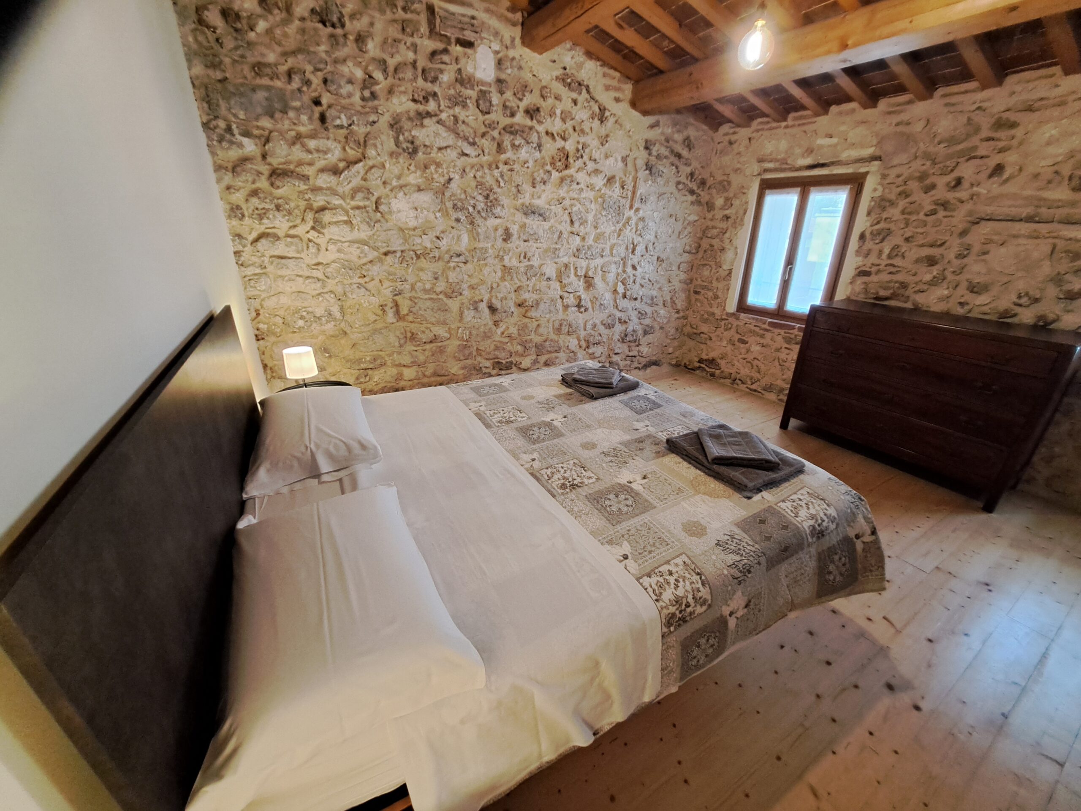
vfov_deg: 89.9
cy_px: 406
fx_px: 406
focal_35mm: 13
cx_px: 540
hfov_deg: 106.2
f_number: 2.2
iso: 250
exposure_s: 1/50
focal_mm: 1.74
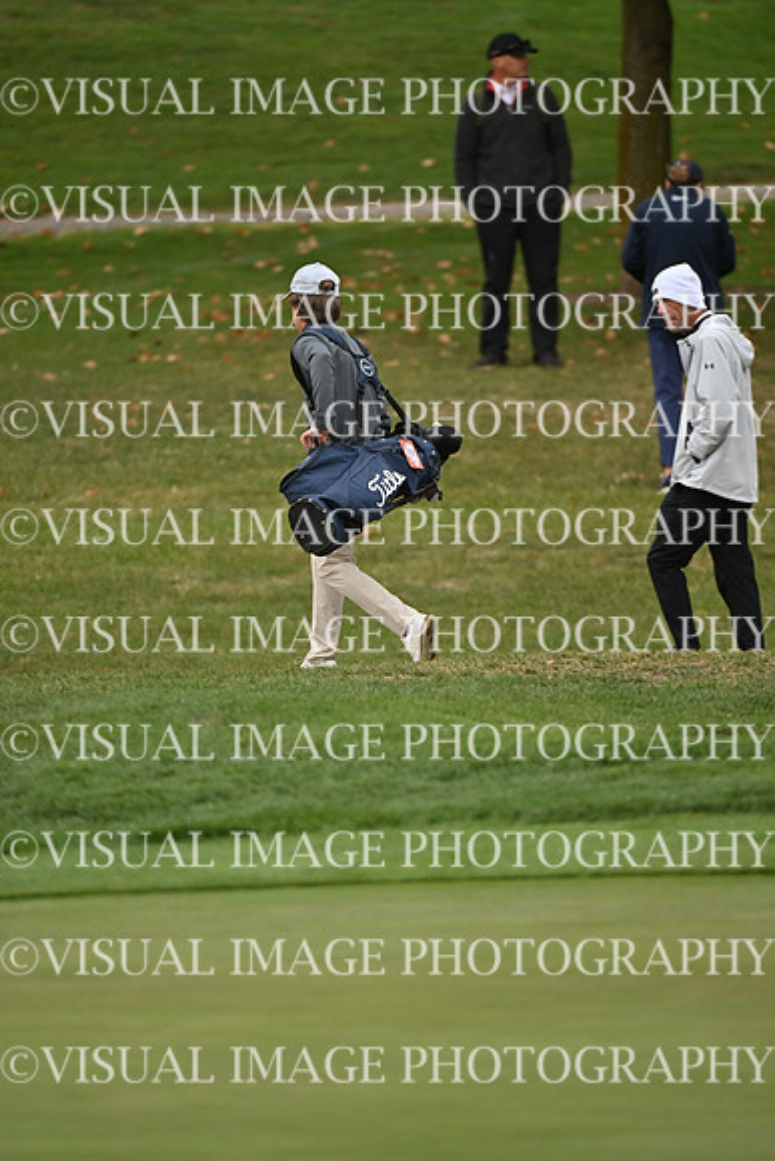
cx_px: 388
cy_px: 580
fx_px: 12908
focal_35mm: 400
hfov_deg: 3.4
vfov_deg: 5.2
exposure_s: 1/1250
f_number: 4
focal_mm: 400
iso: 640
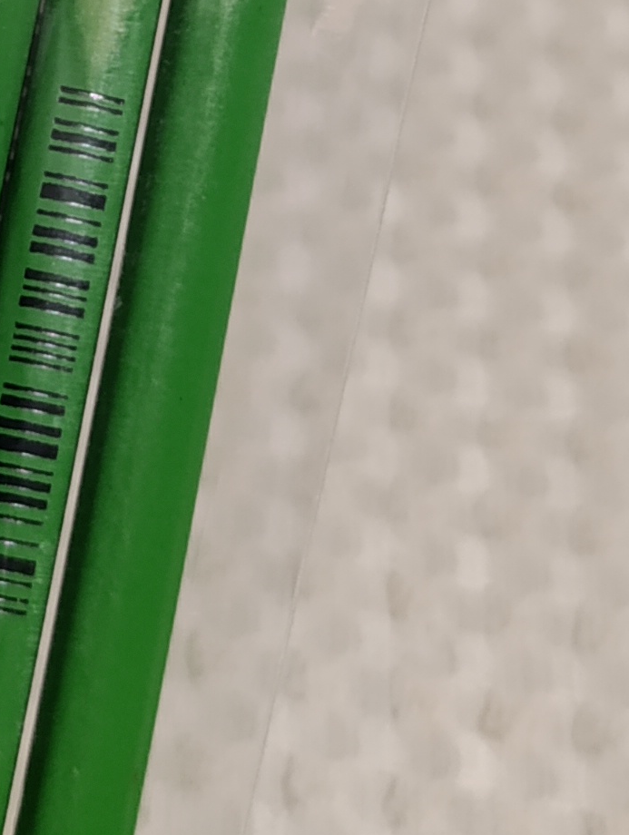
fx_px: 2464
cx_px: -104
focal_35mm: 102
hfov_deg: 14.1
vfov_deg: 18.5
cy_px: -84
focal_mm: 6.14
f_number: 1.6
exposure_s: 1/25
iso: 1250
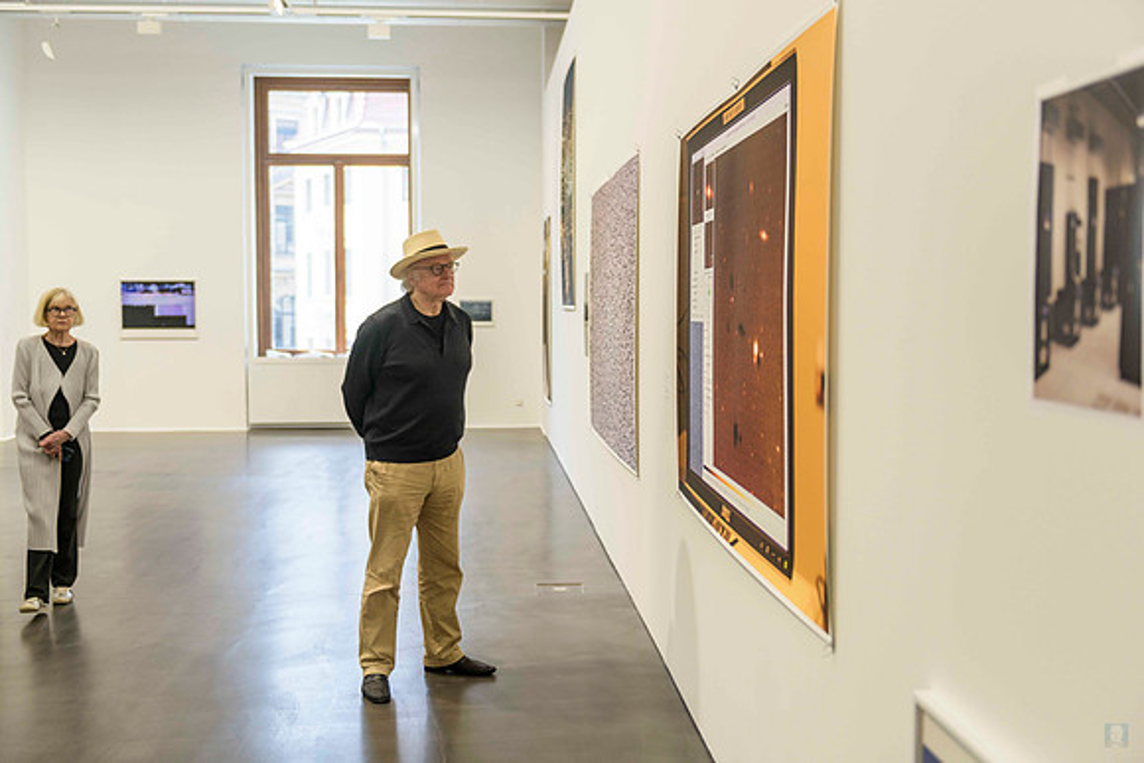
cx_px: 583
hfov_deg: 52.8
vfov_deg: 36.7
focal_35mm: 36
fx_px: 1152
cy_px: 382
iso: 180
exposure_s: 1/80
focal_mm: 35
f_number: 2.8
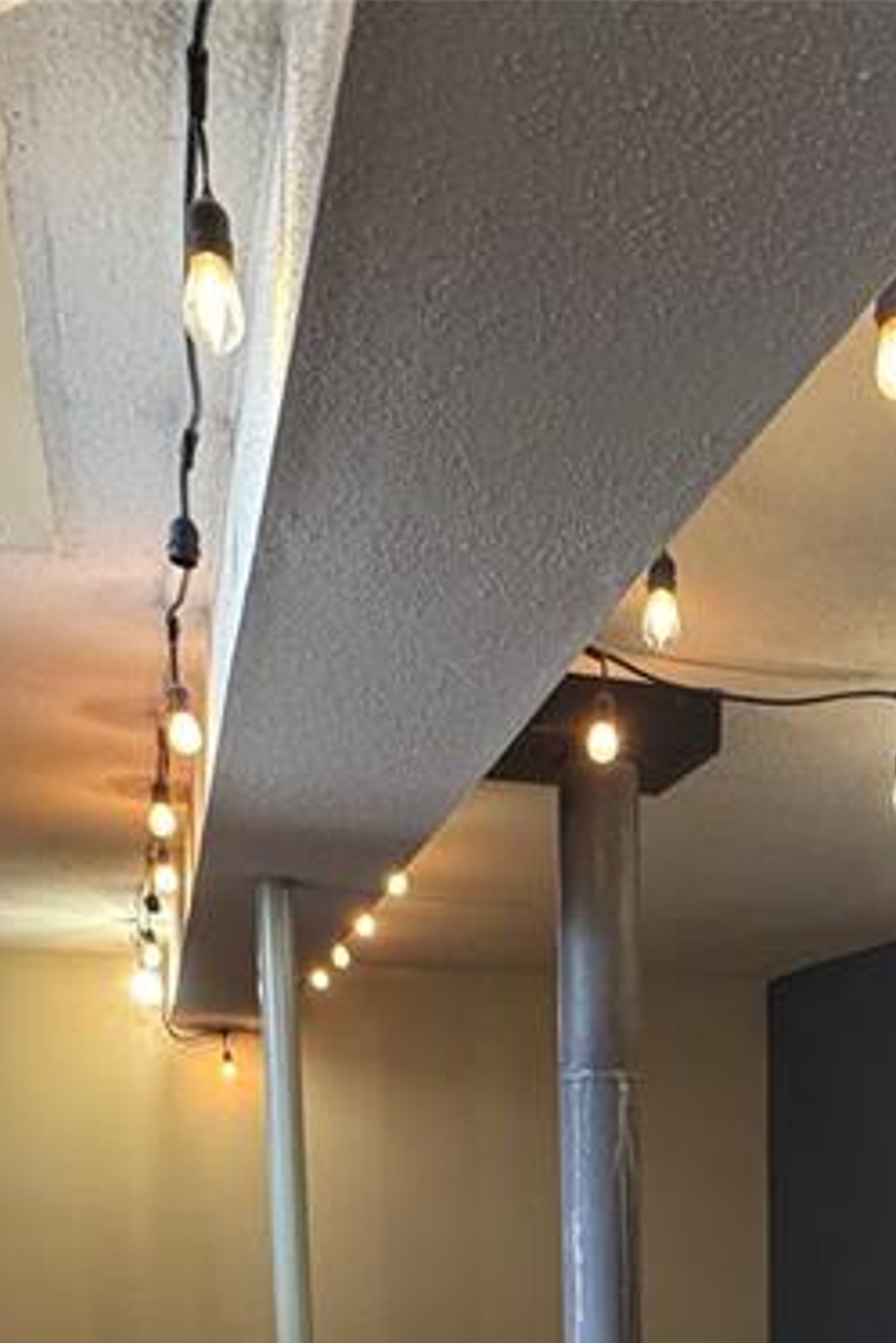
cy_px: 1379
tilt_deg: -8.9
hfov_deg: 32.8
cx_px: 676
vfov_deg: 41.4
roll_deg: +0.4
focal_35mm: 40
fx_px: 1492
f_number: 2.2
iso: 640
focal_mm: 2.22
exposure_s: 1/60
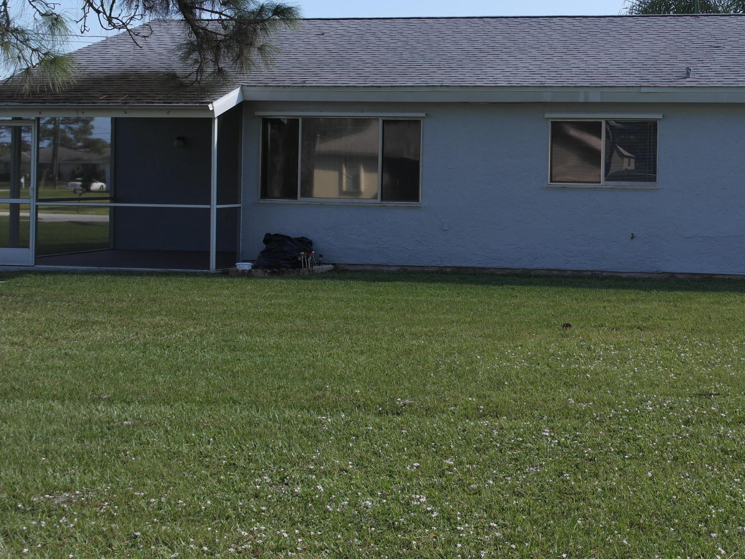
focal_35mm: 55
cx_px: 586
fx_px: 1184
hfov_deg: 34.0
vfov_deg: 26.4
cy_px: 172
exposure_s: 1/180
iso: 100
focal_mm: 24
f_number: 6.3
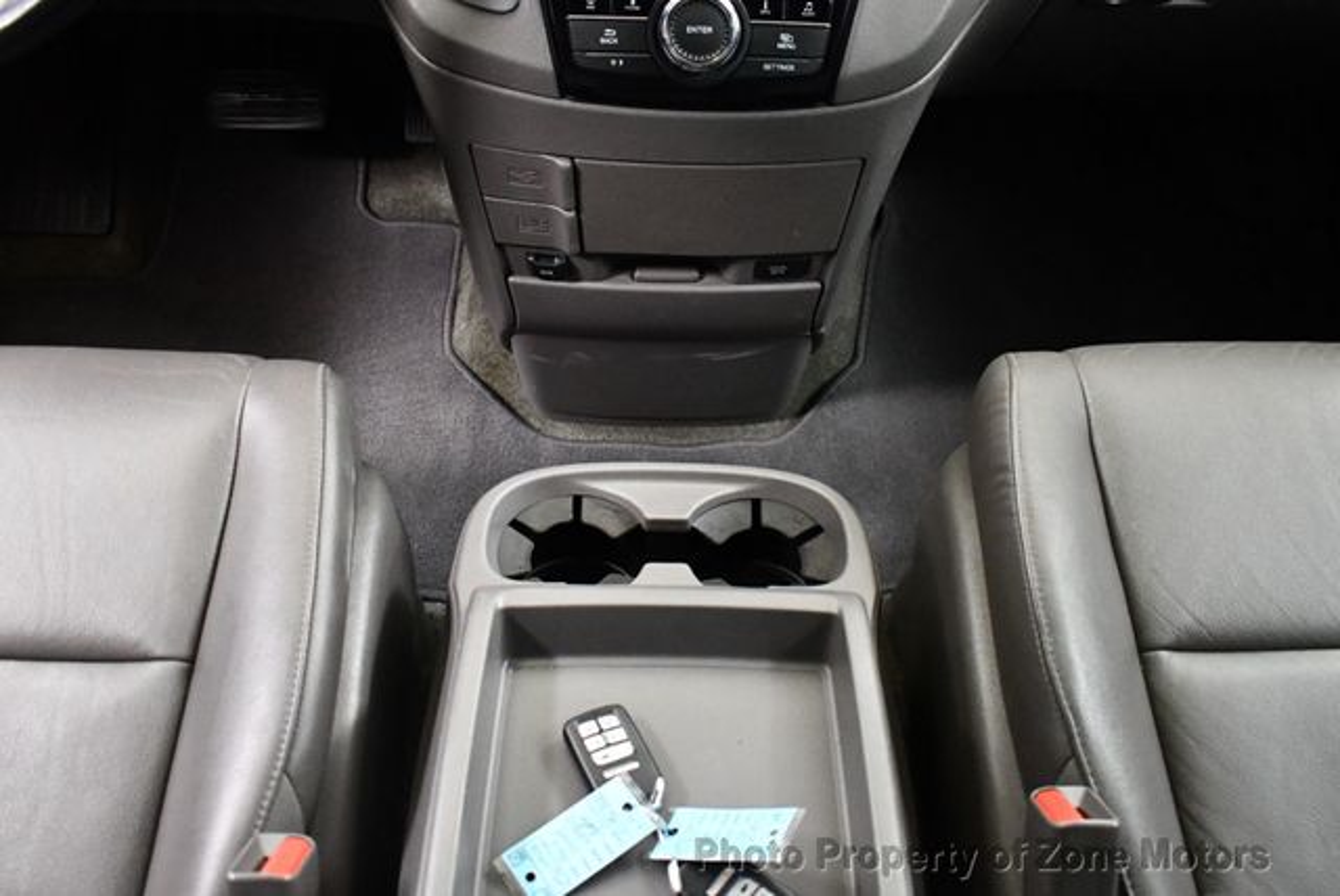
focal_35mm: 36
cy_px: 448
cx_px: 670
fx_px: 1341
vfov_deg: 36.9
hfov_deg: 53.1
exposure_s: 1/60
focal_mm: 18
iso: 5000
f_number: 3.5
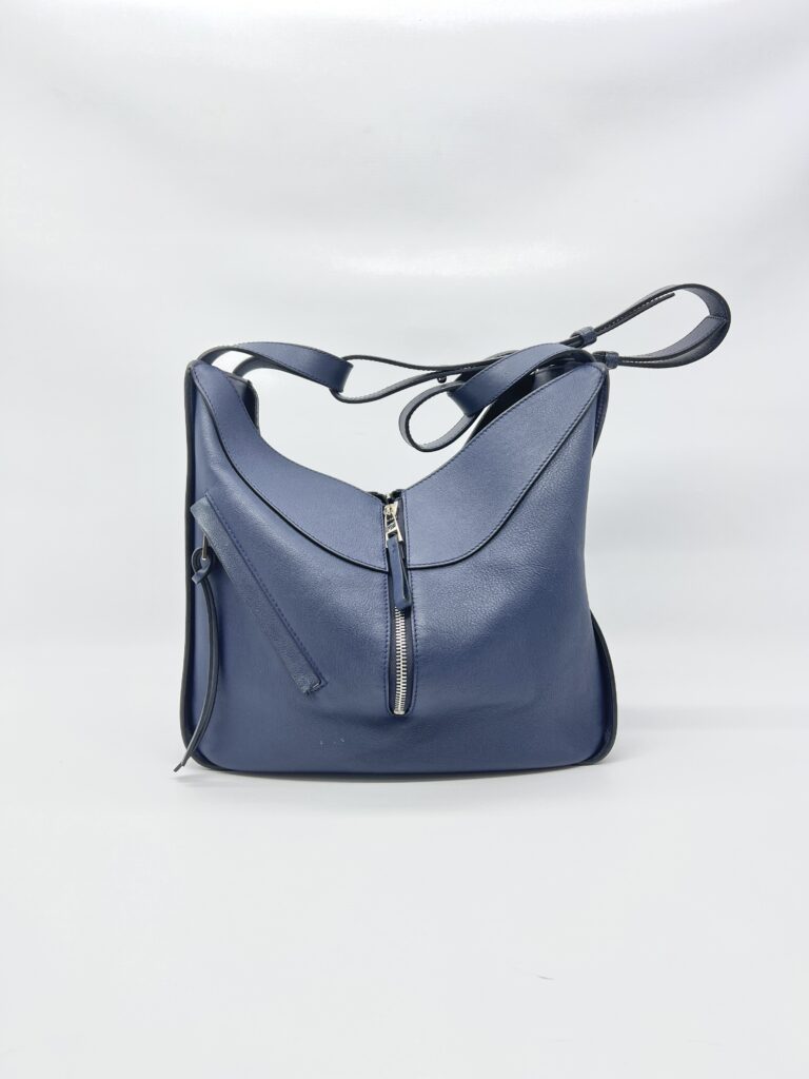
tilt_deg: -7.5
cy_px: 540
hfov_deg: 53.1
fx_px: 810
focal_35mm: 26
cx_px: 404
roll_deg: +0.1
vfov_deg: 67.3
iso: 32
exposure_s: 1/127
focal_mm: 5.7
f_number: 1.5
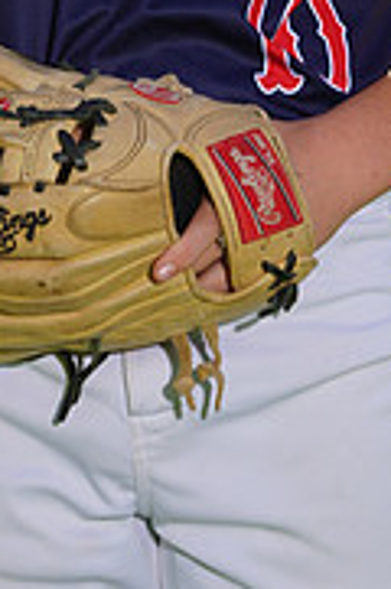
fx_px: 15601
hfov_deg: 1.4
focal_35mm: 954
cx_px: 132
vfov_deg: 2.2
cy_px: -218
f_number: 8
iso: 100
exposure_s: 1/250
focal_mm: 297
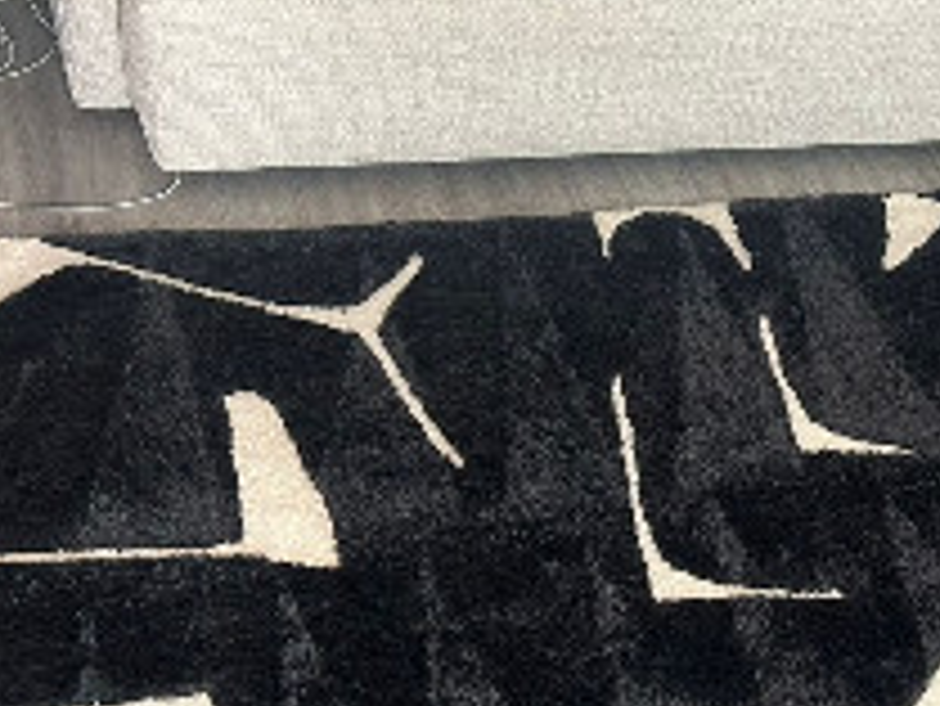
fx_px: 1603
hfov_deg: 30.4
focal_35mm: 59
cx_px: 933
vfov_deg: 23.9
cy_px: 677
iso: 20
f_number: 1.8
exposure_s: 1/695
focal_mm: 4
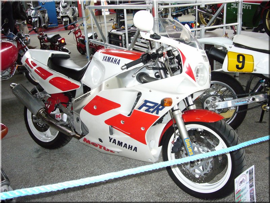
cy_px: 102
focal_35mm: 35
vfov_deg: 40.7
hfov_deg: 52.6
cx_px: 135
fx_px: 273
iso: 200
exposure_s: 1/30
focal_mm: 5.7
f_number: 3
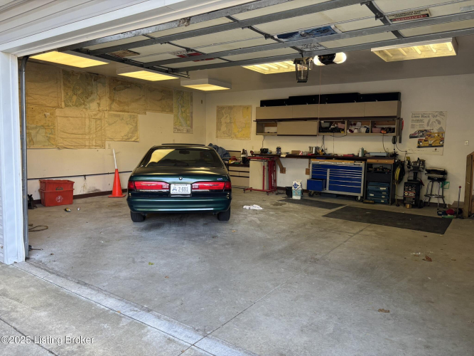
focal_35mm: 26
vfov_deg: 53.0
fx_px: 356
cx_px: 237
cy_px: 178
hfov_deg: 67.3
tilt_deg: -5.8
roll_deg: -1.4
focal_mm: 5.96
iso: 125
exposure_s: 1/121
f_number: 1.6
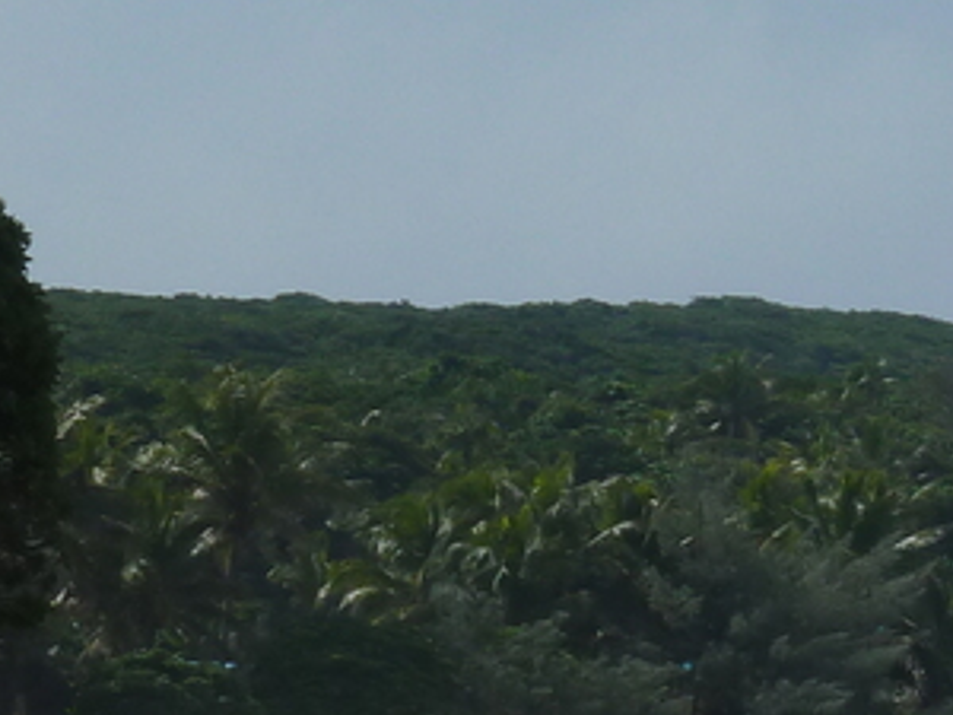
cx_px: 1792
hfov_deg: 5.4
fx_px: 9911
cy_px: 976
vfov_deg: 4.1
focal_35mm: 360
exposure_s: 1/1000
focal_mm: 14.7
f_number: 5.6
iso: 80
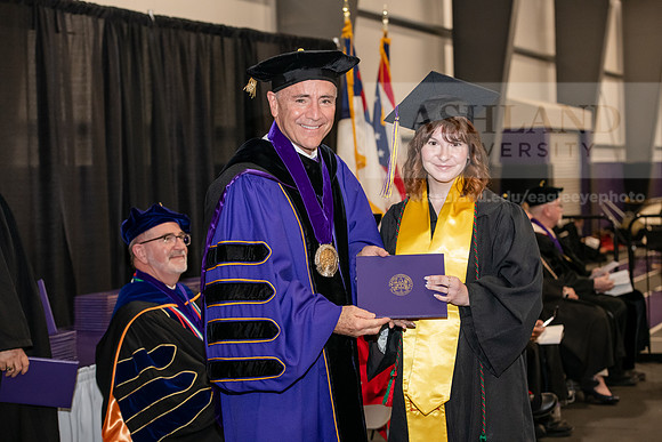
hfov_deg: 28.8
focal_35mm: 70
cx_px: 331
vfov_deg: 19.5
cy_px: 221
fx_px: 1287
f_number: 5
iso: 2500
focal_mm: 70
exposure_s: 1/200
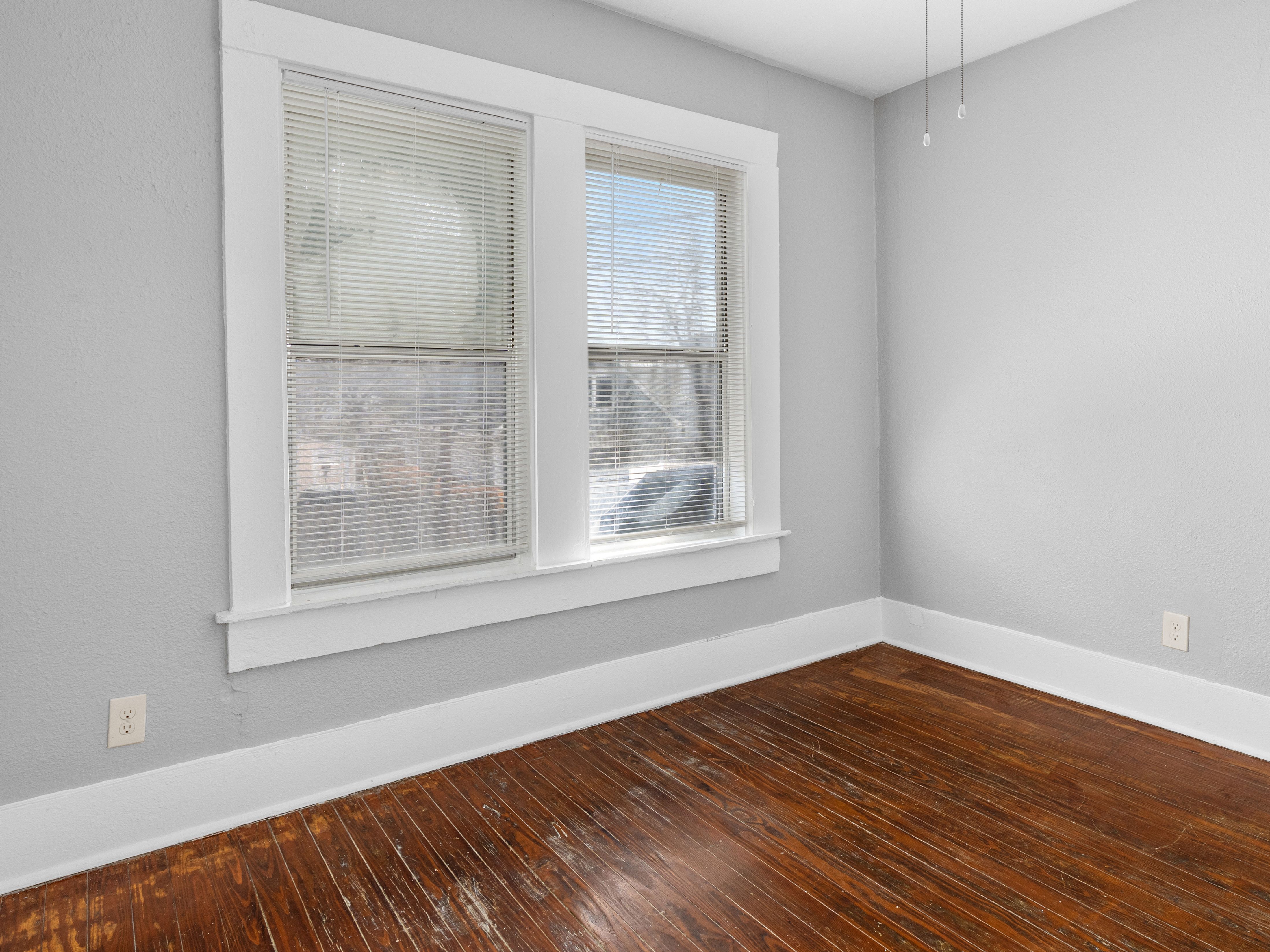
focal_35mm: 21
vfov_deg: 63.0
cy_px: 386
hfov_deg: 79.0
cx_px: 645
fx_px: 771
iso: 320
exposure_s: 1/2.5
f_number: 7.1
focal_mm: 16
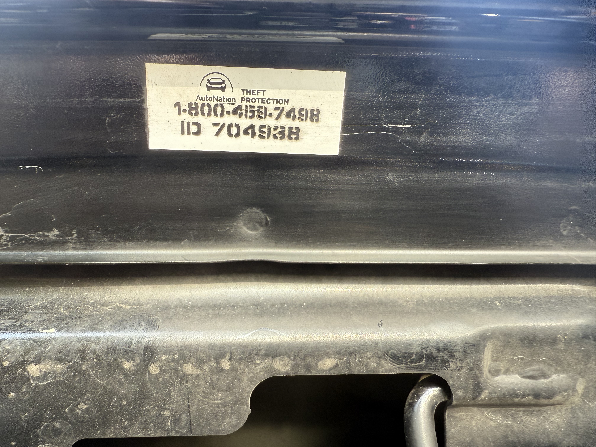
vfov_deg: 56.8
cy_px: 224
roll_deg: -1.1
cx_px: 298
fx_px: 413
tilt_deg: +25.7
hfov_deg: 71.6
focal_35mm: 24
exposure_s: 1/99
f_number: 2.2
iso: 80
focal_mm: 2.22
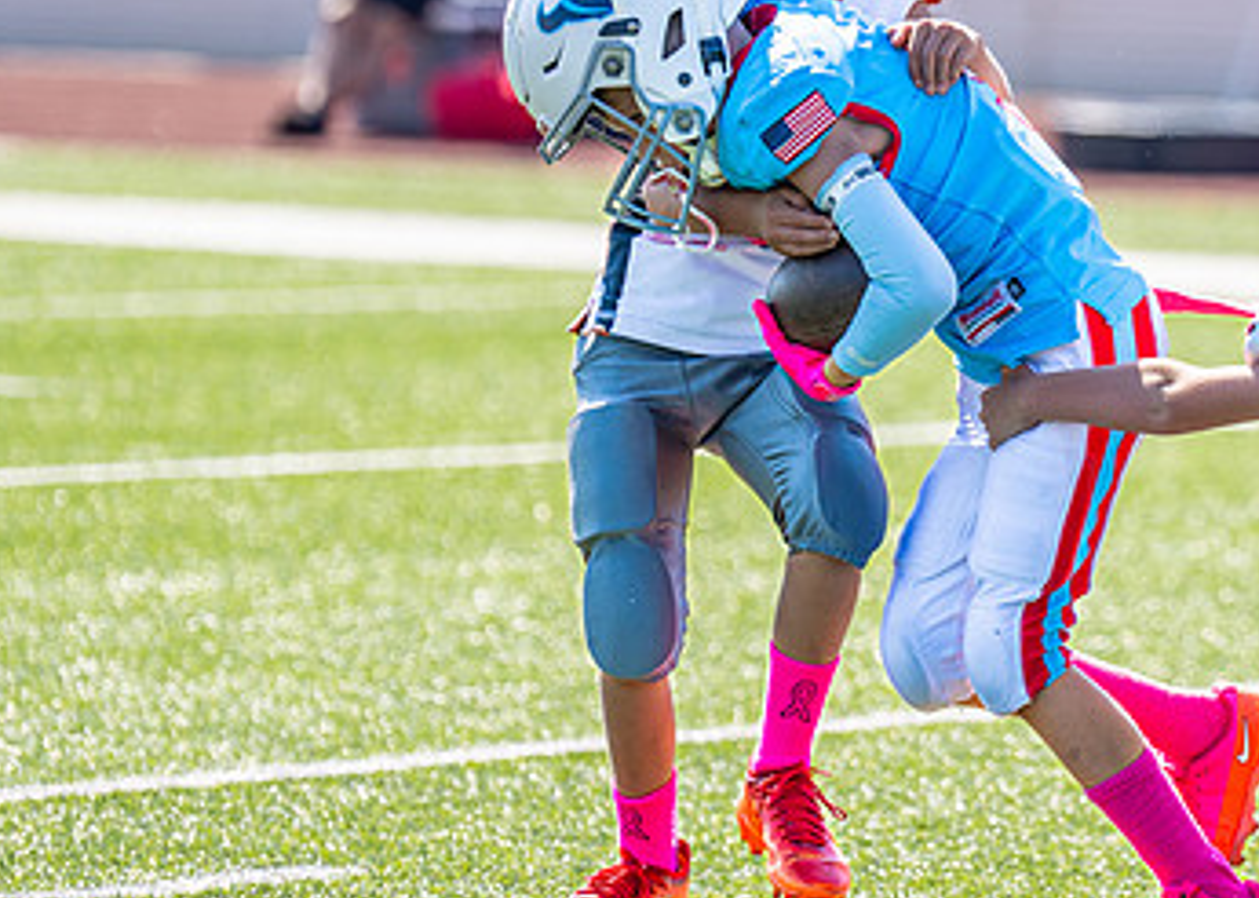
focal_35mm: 387
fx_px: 13830
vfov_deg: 3.7
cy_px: 314
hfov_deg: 5.2
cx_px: 1115
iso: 100
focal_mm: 157
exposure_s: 1/1600
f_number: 2.8
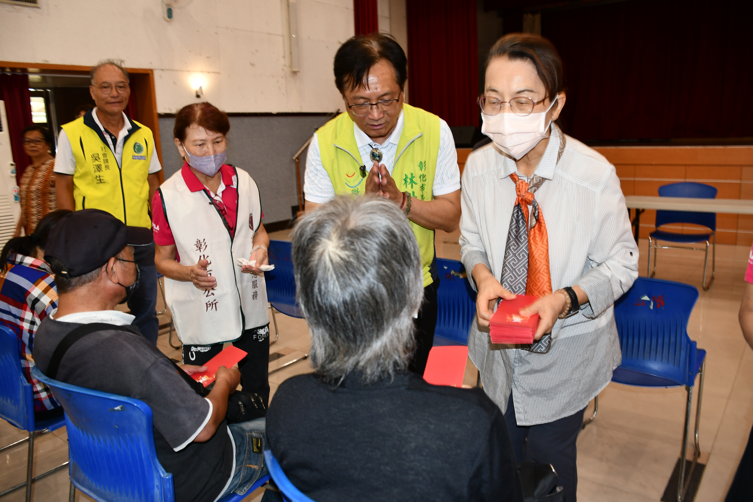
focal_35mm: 27
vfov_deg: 47.9
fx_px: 565
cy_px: 251
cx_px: 376
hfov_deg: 67.4
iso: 640
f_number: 4
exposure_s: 1/60
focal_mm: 18
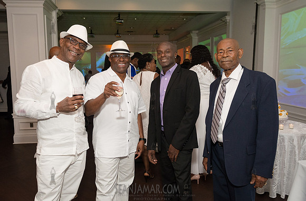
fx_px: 230
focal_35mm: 27
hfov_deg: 67.2
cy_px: 94
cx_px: 139
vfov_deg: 47.2
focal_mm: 24
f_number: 4
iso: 2500
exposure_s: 1/800
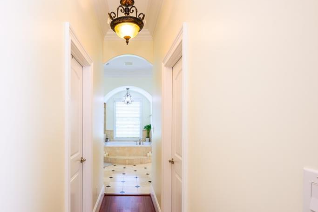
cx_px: 127
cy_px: 119
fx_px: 185
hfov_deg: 80.2
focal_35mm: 21
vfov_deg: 59.3
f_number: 8
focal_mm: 14
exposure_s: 1/100
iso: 64
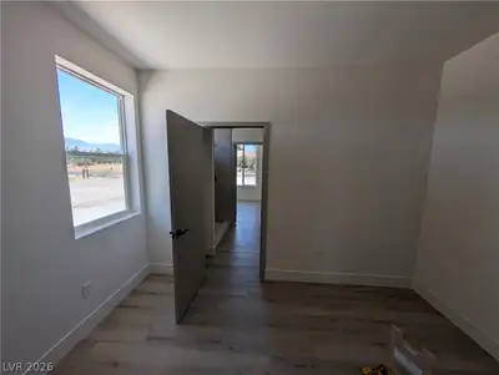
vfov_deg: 94.6
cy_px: 188
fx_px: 173
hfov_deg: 110.5
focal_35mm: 12
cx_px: 250
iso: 52
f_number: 1.7
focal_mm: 2.02
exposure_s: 1/861
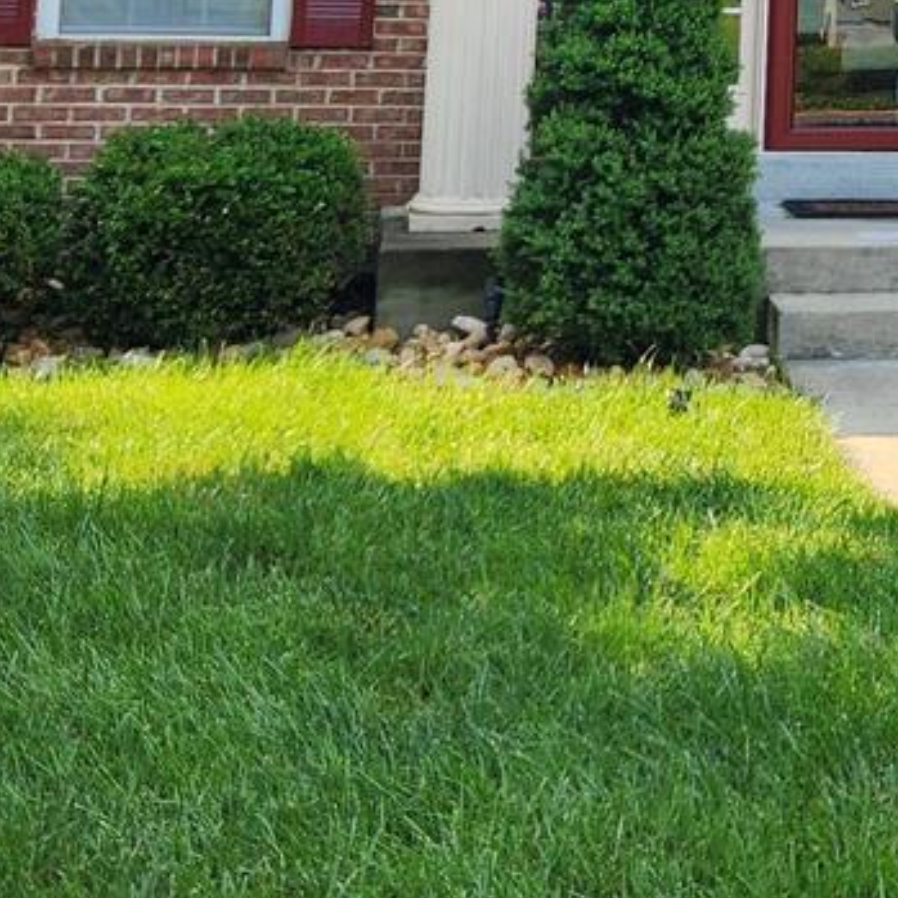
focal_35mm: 84
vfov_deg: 19.5
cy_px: -160
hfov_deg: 19.1
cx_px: 1160
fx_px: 2465
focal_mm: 5.4
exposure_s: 1/404
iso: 20
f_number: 1.8
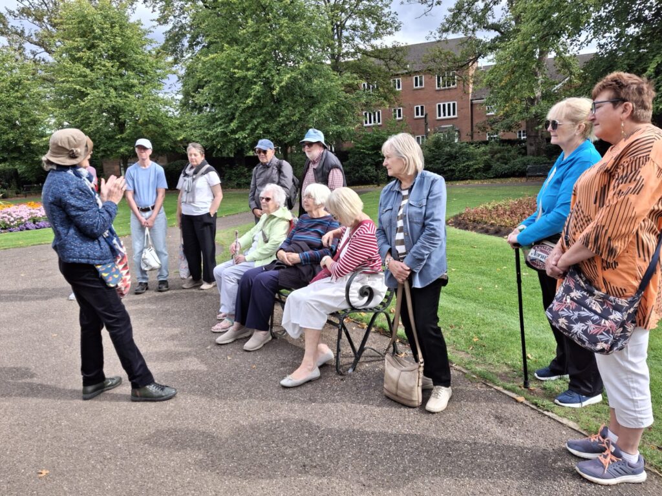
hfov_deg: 69.4
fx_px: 478
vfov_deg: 54.9
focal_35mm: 25
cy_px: 248
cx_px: 331
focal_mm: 4.69
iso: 25
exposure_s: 1/366
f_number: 1.8
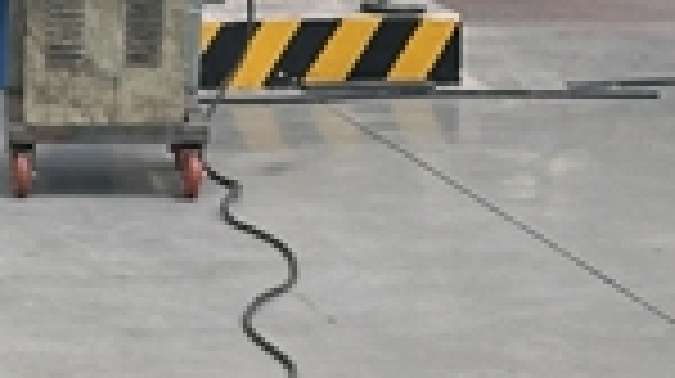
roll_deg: +0.1
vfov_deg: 5.0
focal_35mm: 244
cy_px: 367
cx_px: -693
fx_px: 4363
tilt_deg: -12.4
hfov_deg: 8.4
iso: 64
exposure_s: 1/224
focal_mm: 6.86
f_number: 1.78
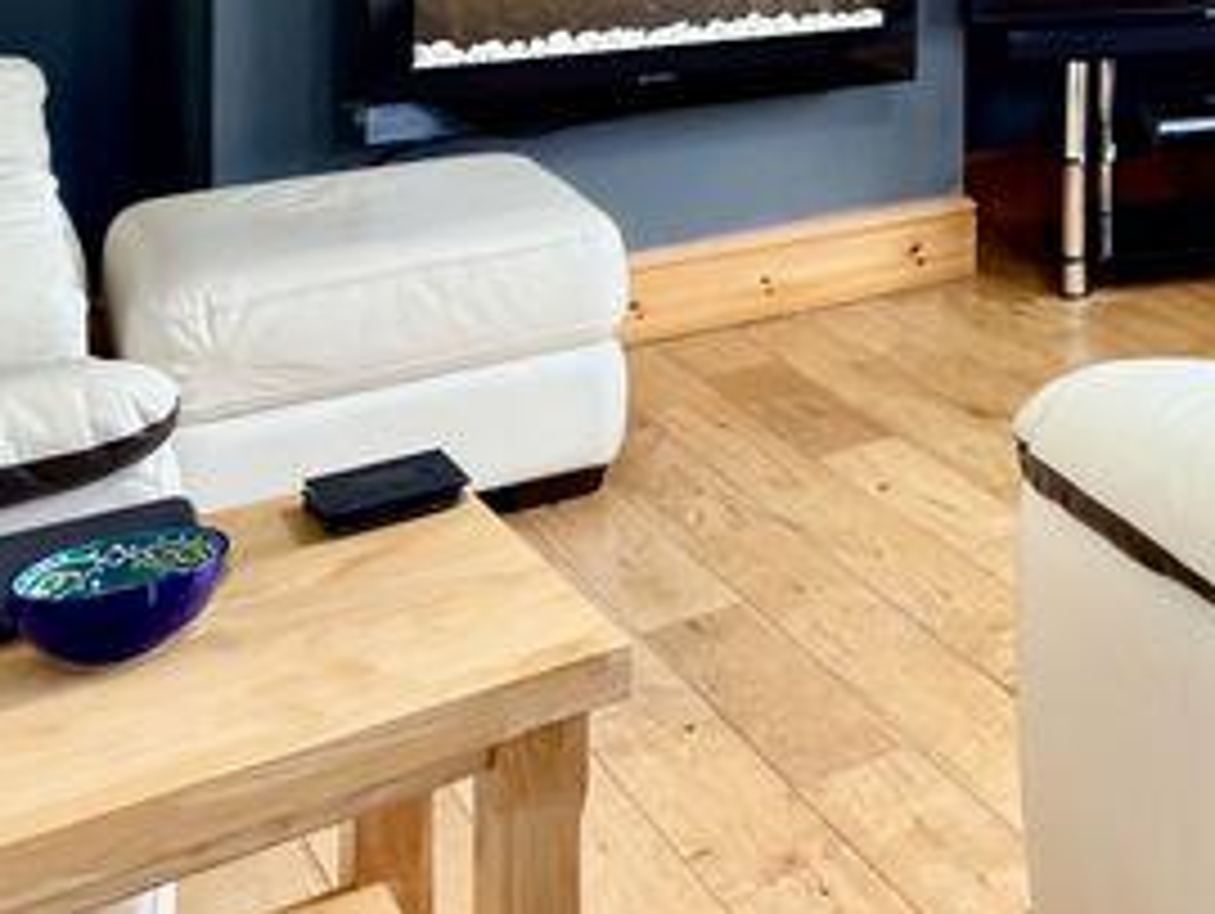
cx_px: 1692
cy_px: -257
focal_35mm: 53
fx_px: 1862
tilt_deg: -0.8
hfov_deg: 27.9
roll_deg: +0.1
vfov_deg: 24.3
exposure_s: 1/48
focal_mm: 2.22
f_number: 2.2
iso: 50
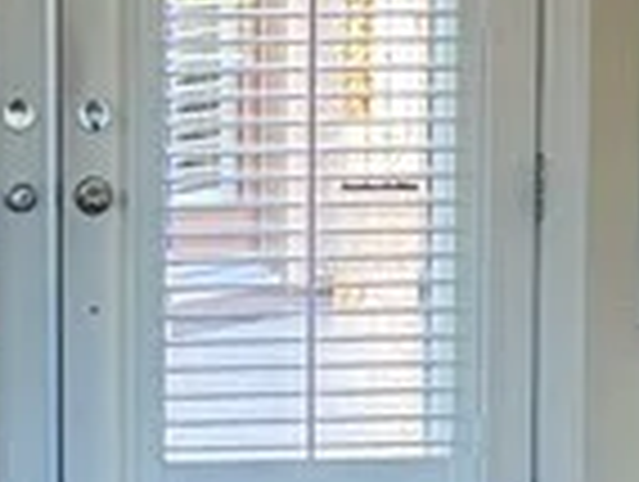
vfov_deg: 8.6
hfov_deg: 11.2
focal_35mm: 173
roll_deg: +0.3
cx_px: -68
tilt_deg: -6.9
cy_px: 225
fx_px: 3199
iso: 100
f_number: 1.78
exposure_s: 1/120
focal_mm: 6.76
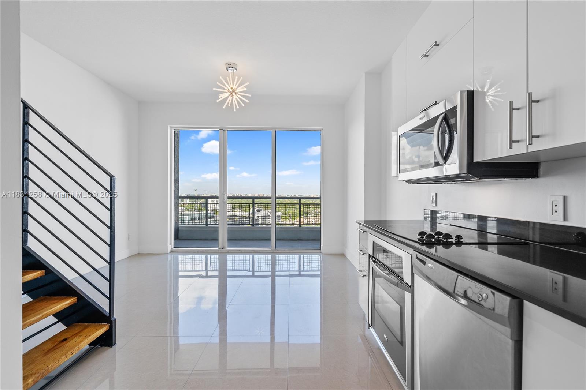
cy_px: 195
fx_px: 260
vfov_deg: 73.7
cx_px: 293
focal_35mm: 16
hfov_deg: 96.7
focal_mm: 16
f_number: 8
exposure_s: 1/30
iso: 400
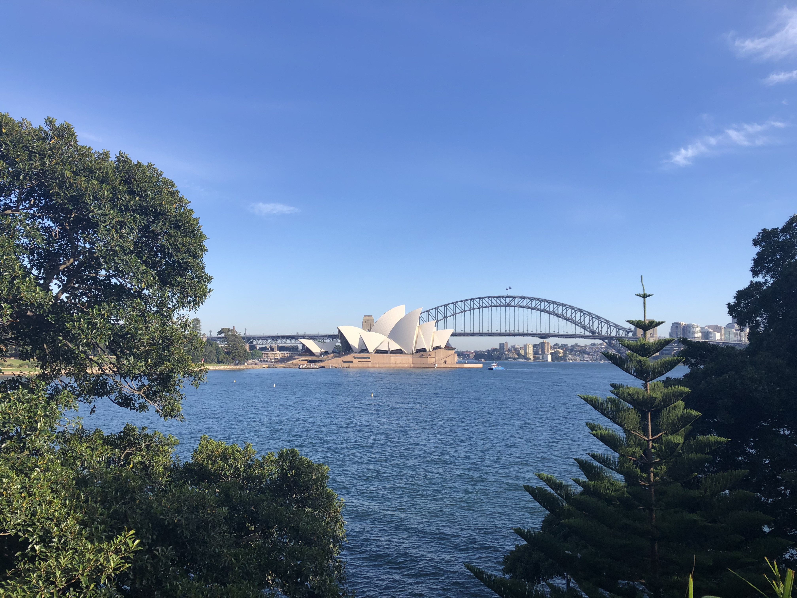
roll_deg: +0.2
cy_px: 299
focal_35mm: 28
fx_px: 645
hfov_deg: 63.4
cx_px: 398
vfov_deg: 49.7
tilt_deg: +5.4
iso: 20
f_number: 1.8
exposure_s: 1/1499
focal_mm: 3.99
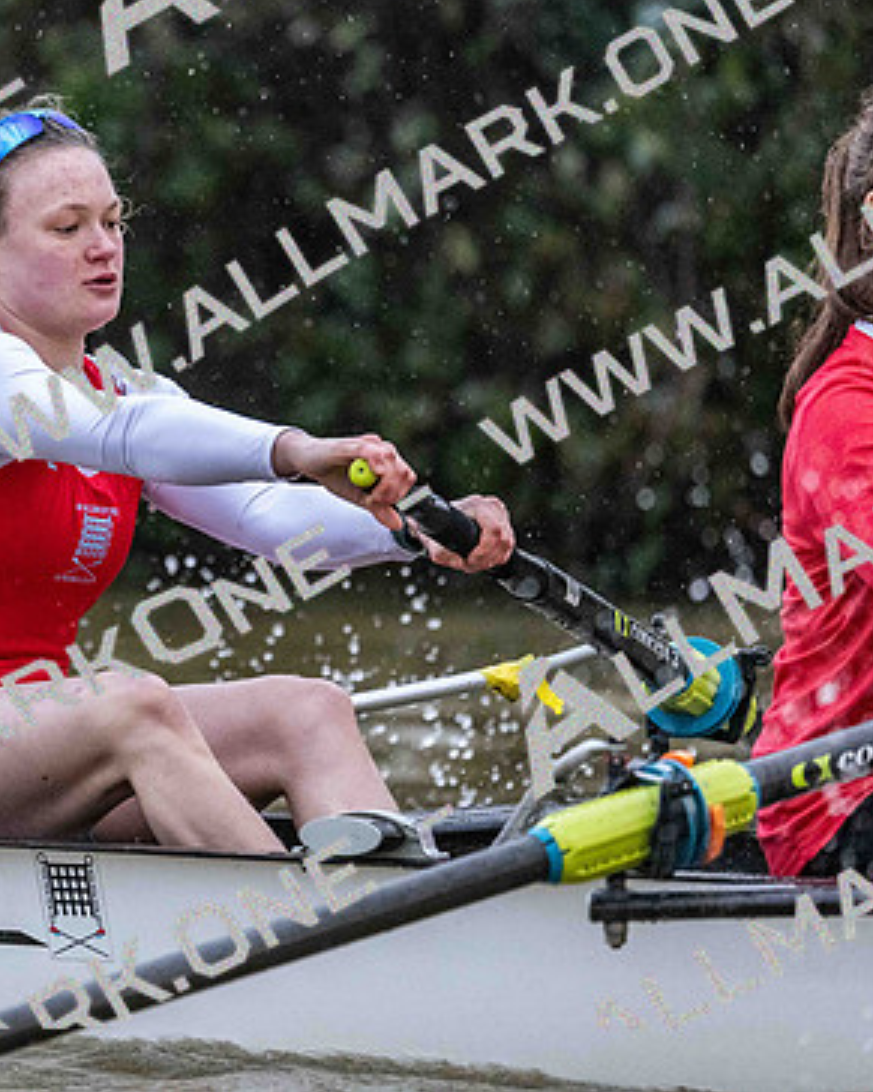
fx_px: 19322
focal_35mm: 598
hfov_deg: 2.6
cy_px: 514
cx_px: 261
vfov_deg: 3.2
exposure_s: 1/1600
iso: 11400
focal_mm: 400
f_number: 4.5
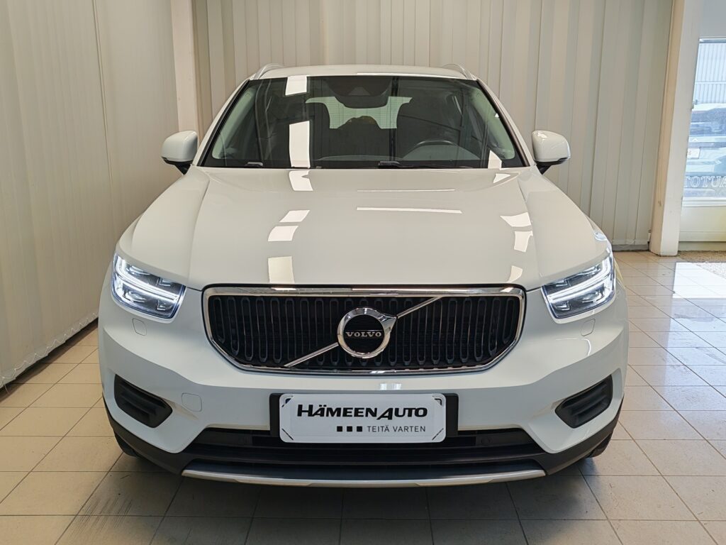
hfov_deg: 55.4
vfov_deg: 42.9
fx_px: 692
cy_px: 272
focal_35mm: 33
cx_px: 363
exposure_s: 1/170
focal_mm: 5.4
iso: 50
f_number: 1.6
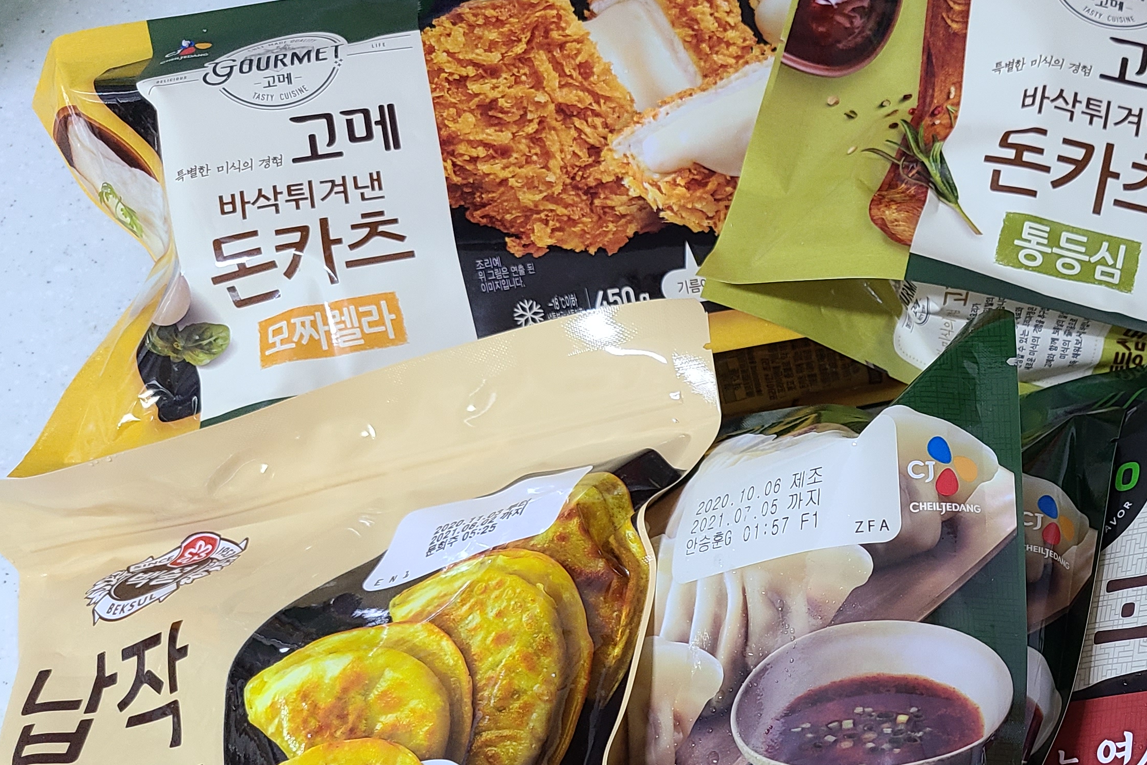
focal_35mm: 49
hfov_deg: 37.6
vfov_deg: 26.7
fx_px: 1561
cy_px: 676
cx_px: 1037
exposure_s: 1/59
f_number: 1.8
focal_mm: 5.4
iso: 250
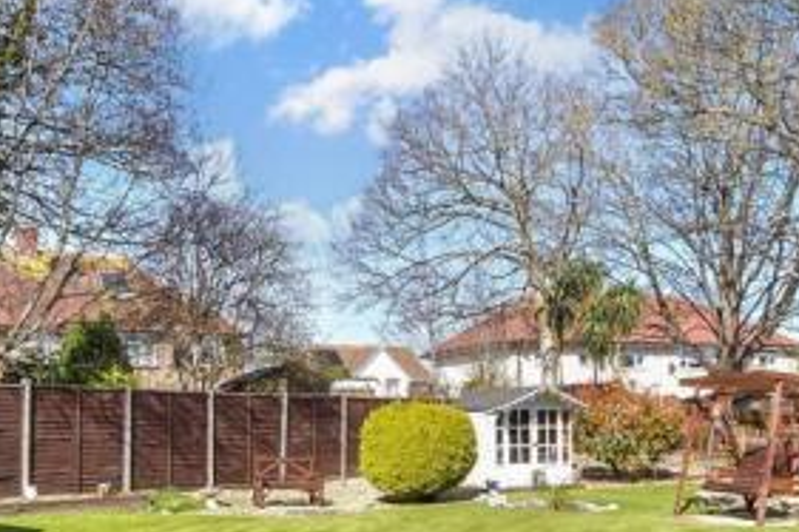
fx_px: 776
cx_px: 331
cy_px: 408
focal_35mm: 35
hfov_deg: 54.2
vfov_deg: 36.8
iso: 320
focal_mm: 10
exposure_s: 1/500
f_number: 8
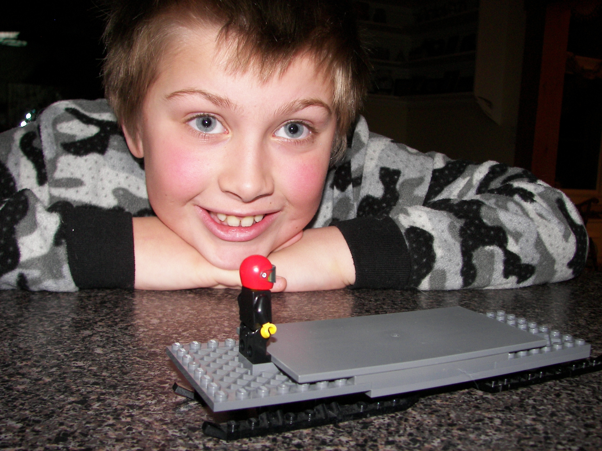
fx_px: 626
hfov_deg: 51.4
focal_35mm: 36
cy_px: 226
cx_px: 301
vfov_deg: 39.7
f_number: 2.8
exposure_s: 1/30
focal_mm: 6
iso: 100
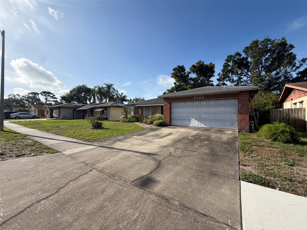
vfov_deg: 85.7
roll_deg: -1.2
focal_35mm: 14
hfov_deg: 102.1
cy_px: 115
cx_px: 154
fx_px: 124
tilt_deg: +0.1
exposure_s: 1/2024
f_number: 2.2
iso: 50
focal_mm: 2.22
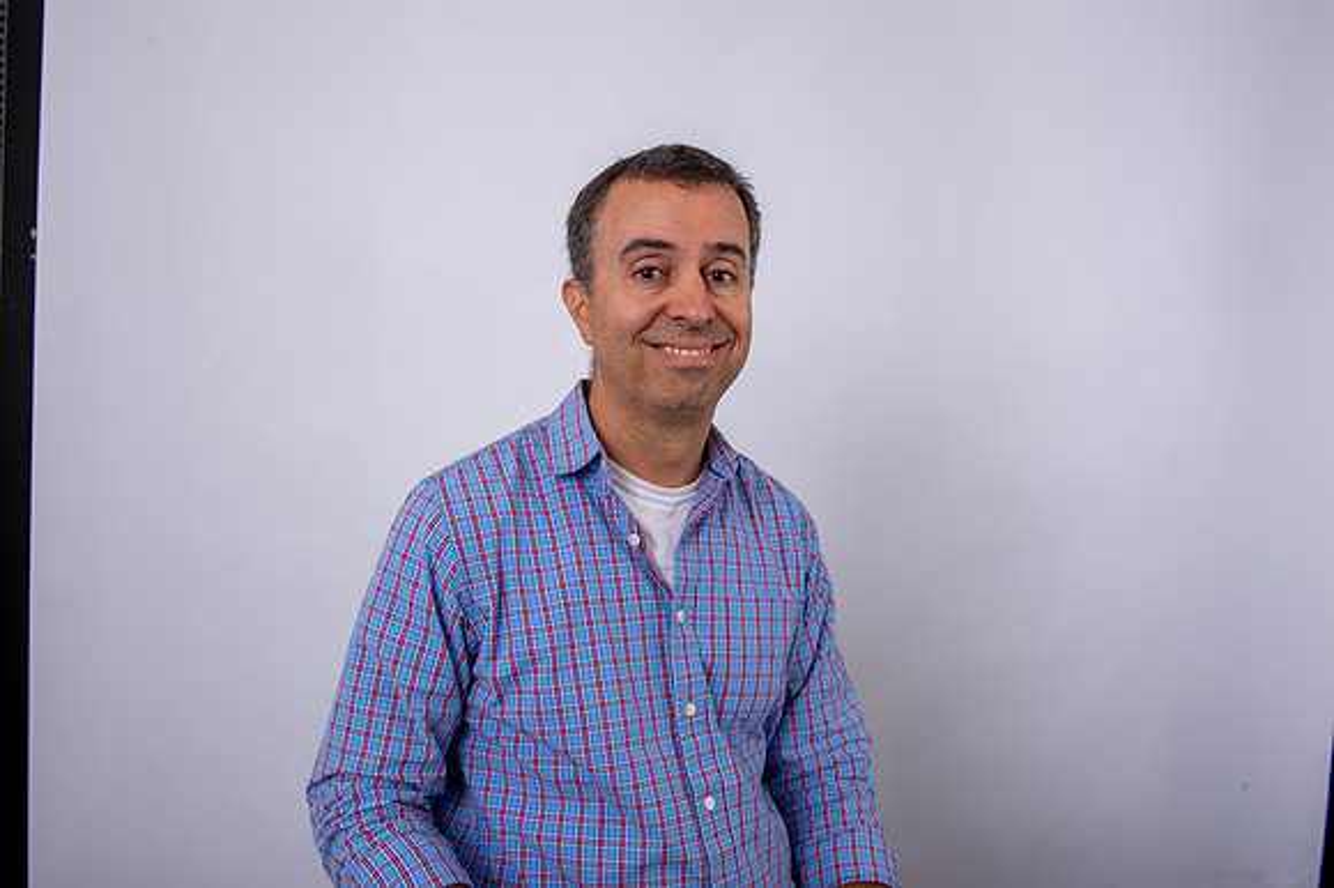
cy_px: 444
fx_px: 1074
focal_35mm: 29
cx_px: 667
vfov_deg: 44.9
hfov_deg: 63.7
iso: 125
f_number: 9
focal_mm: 29
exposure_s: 1/250
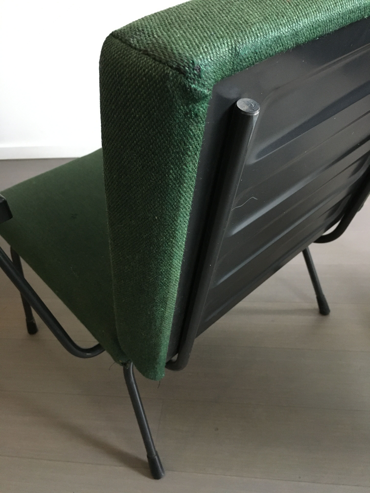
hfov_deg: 48.2
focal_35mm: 29
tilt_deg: -40.4
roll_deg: +6.3
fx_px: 413
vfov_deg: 61.7
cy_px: 246
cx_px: 185
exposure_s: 1/17
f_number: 2.2
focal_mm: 4.15
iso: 200
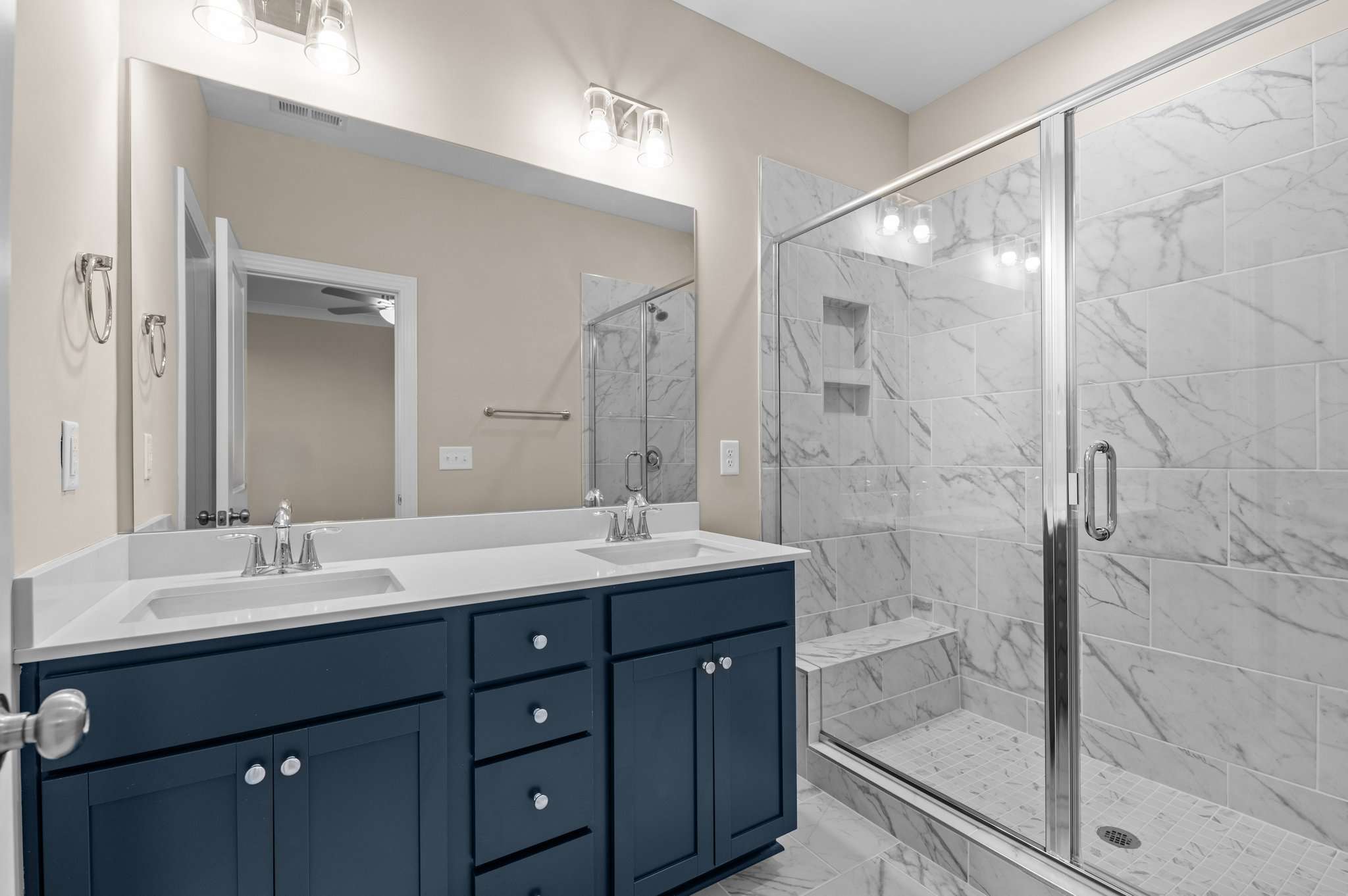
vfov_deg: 77.2
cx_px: 674
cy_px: 448
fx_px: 561
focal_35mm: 15
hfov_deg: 100.4
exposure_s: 1/8
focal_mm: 15
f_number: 6.3
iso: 400
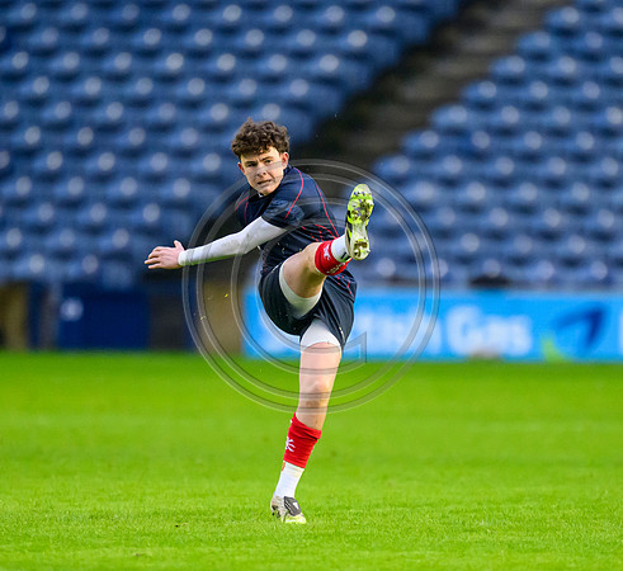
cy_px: 332
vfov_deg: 1.7
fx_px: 19291
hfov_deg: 1.9
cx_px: 369
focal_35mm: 988
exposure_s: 1/1250
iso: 8000
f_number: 4
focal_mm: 560
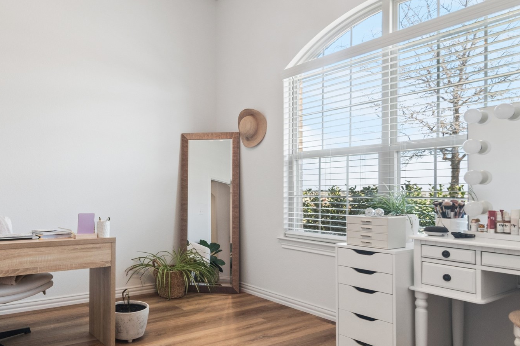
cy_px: 199
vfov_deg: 48.0
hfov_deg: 66.1
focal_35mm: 27
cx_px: 176
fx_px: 387
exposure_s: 1/25
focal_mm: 11
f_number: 9
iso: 250
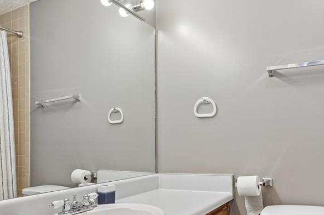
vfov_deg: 45.5
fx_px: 252
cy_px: 146
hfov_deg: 64.8
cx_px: 197
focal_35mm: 28
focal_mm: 16
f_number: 6.3
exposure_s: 1/15
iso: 400
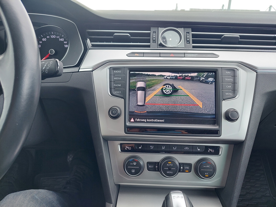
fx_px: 191
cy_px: 104
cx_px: 138
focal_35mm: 24
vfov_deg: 56.8
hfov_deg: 71.6
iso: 80
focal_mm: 5.23
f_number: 1.8
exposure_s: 1/100
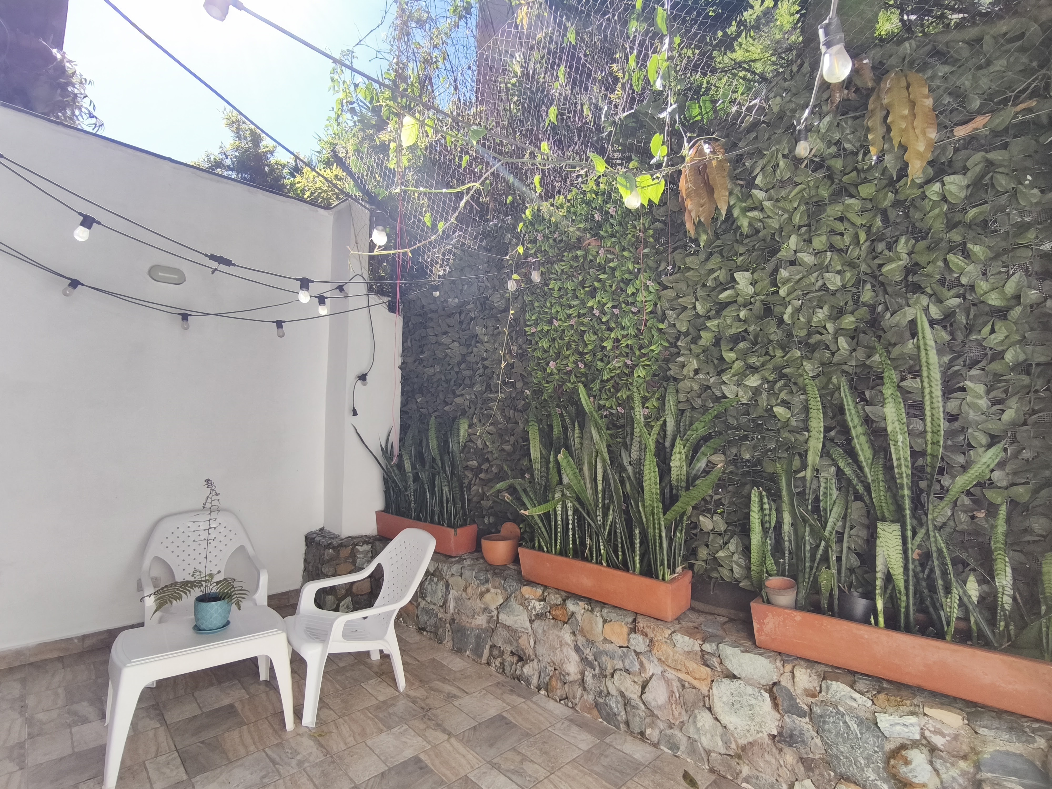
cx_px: 526
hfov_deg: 87.8
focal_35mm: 18
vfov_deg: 71.6
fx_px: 547
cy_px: 394
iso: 50
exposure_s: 1/507
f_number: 2.2
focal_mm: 1.91
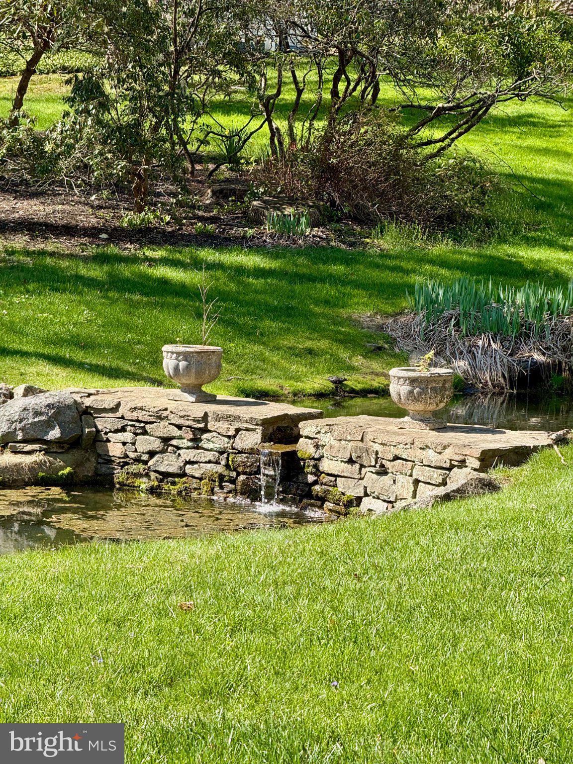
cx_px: 286
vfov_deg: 16.4
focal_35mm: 120
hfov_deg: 12.3
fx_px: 2648
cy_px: 382
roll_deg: -3.2
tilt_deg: -4.5
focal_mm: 15.66
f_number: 2.8
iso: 50
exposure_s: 1/361
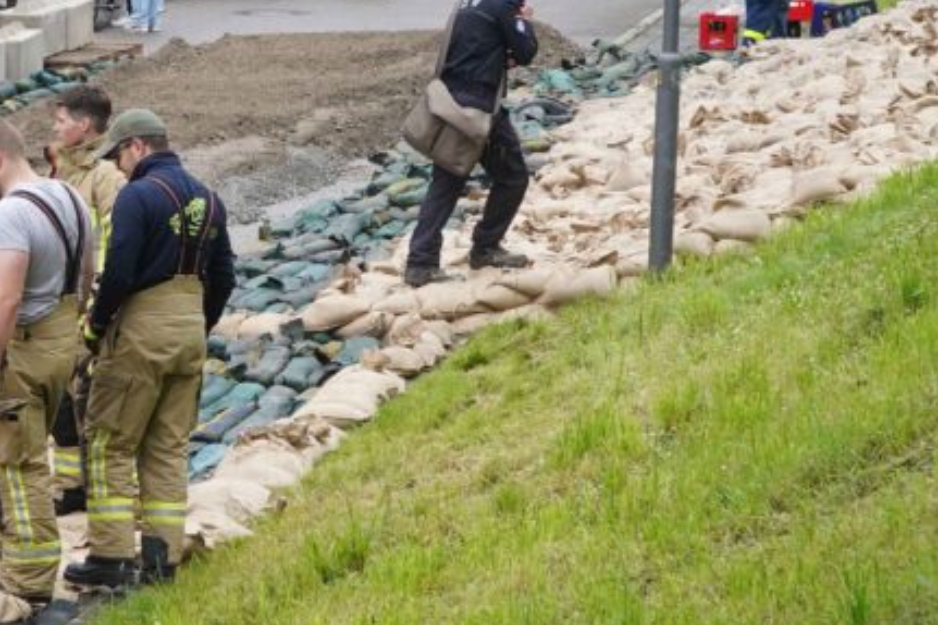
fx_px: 4870
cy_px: 223
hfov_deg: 10.7
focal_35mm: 187
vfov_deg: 7.3
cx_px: -298
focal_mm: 63
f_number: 9
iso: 1000
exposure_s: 1/320
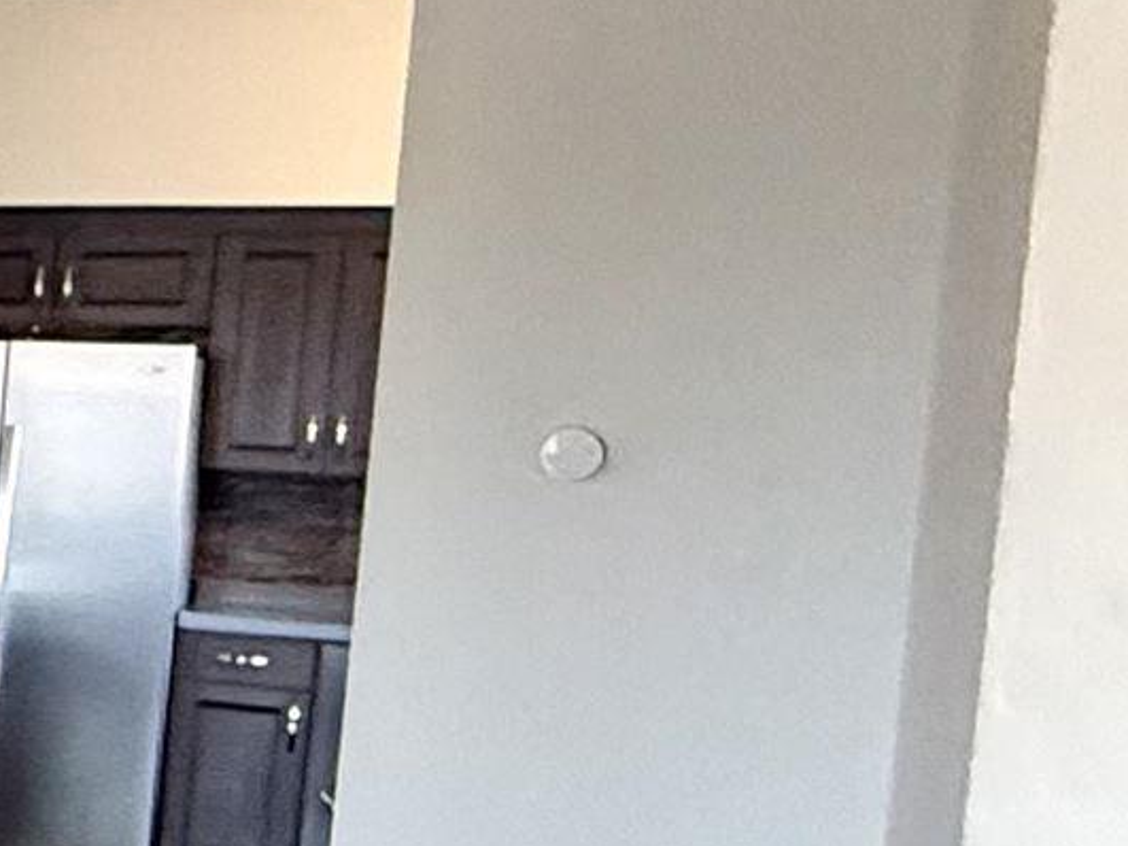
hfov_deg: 16.3
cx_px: -1313
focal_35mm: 81
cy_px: 553
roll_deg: -2.6
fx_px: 2639
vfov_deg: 18.2
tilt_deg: -3.4
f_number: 2.2
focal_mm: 2.22
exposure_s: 1/60
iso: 500
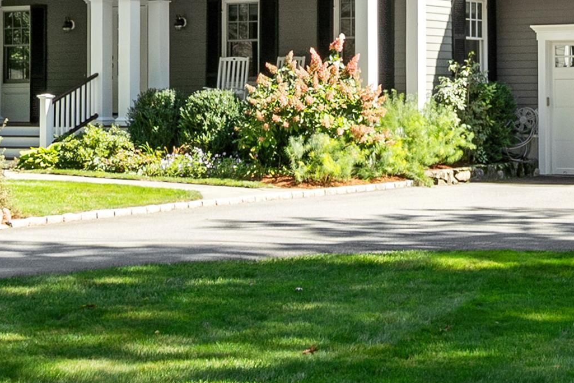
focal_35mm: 96
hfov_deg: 20.9
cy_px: 0
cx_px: 499
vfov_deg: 14.0
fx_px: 1530
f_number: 7.1
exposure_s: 1/100
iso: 100
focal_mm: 17
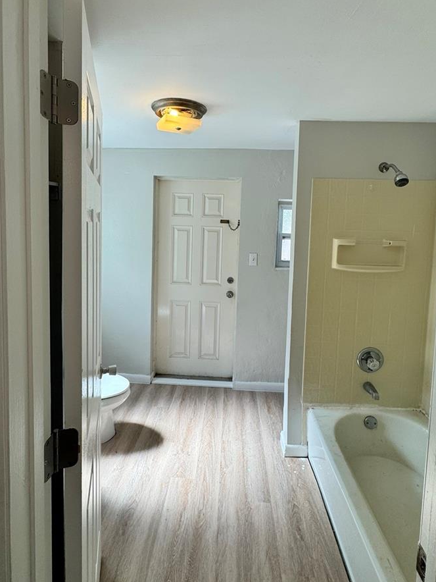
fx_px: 319
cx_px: 210
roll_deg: +0.3
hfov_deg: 68.7
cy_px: 246
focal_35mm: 19
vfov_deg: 84.0
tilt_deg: -3.1
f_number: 2.2
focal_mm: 2.22
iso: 50
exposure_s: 1/120
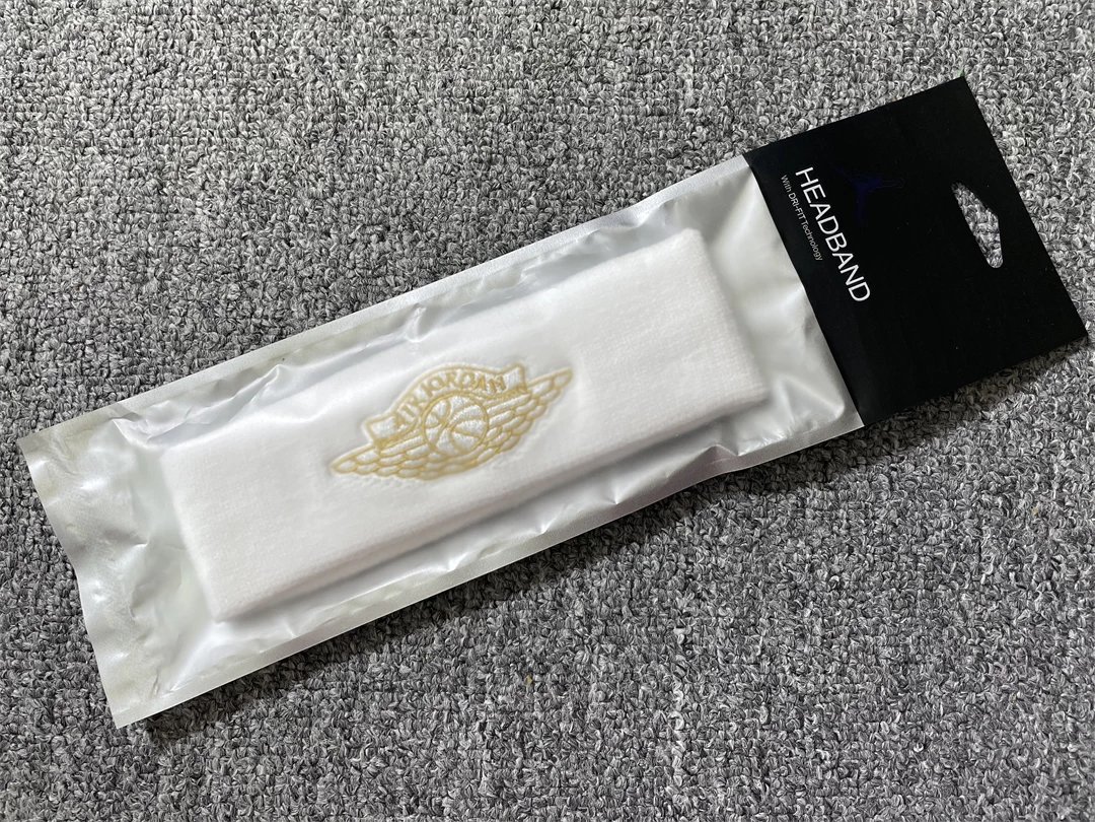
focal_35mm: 26
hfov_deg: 67.3
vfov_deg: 53.1
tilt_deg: -84.3
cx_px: 548
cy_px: 411
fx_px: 822
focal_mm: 4.2
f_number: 1.6
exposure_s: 1/121
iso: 125
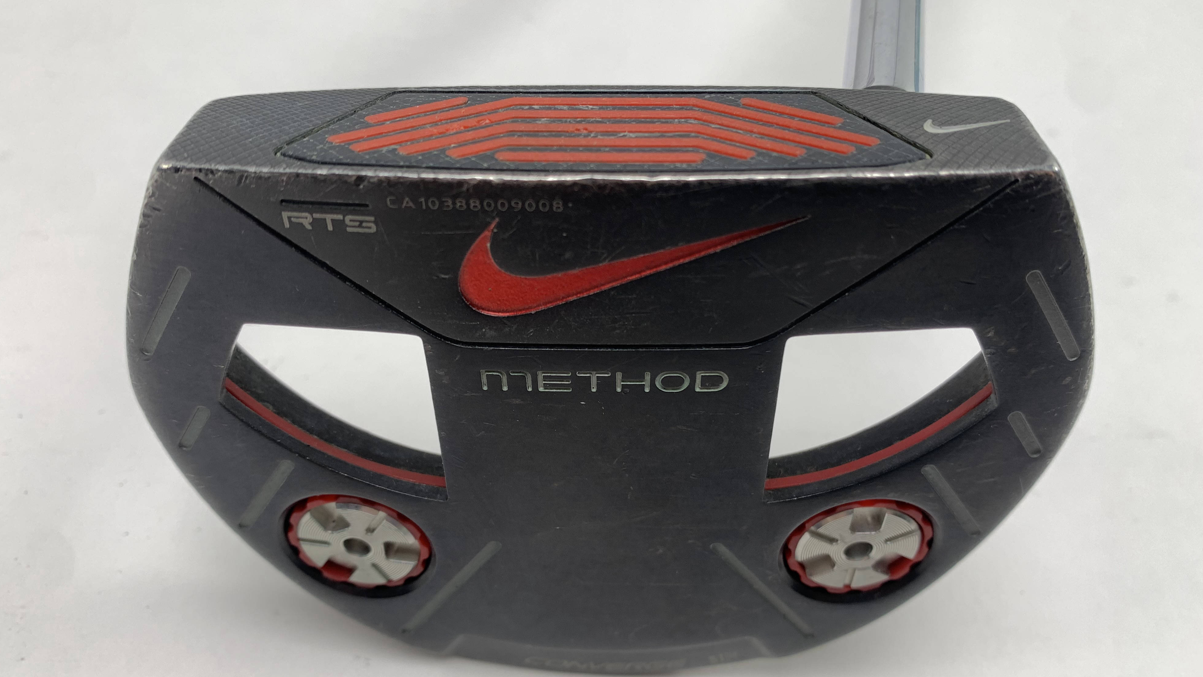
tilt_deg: -49.5
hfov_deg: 66.1
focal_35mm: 29
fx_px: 925
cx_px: 592
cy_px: 362
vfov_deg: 40.2
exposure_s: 1/120
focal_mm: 4.25
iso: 32
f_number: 1.8
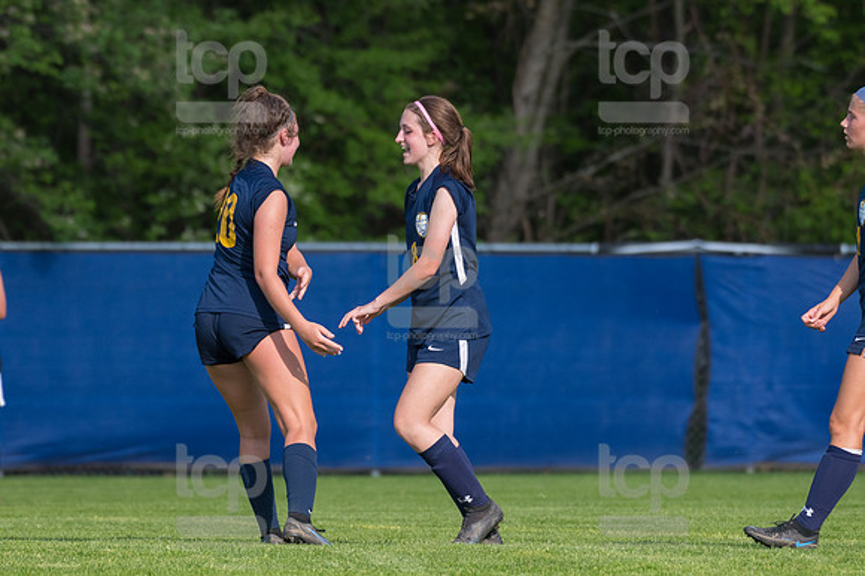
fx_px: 10446
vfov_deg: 3.2
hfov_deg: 4.7
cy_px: 288
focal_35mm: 435
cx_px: 432
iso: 400
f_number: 5.6
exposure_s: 1/2000
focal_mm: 290
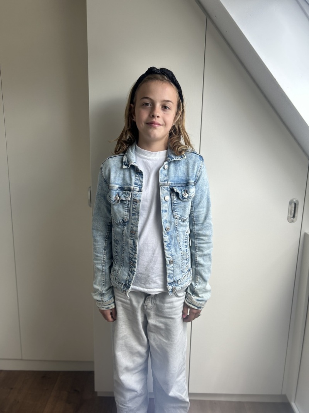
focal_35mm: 26
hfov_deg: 53.1
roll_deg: -0.6
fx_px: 310
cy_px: 206
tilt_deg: -11.9
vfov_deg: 67.3
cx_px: 154
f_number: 1.5
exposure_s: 1/151
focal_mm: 5.7
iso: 40
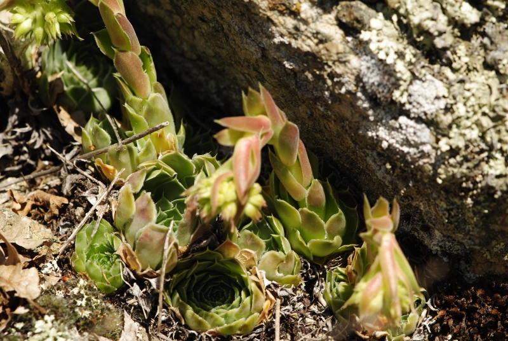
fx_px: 1802
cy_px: 170
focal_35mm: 128
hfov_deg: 16.0
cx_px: 254
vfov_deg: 10.8
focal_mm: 85
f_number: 7.1
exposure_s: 1/250
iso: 100
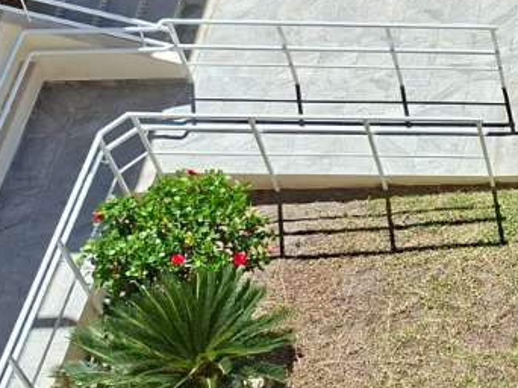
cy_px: -40
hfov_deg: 17.4
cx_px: 789
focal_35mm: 101
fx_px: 1510
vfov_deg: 14.3
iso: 50
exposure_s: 1/2336
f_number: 1.8
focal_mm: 5.54
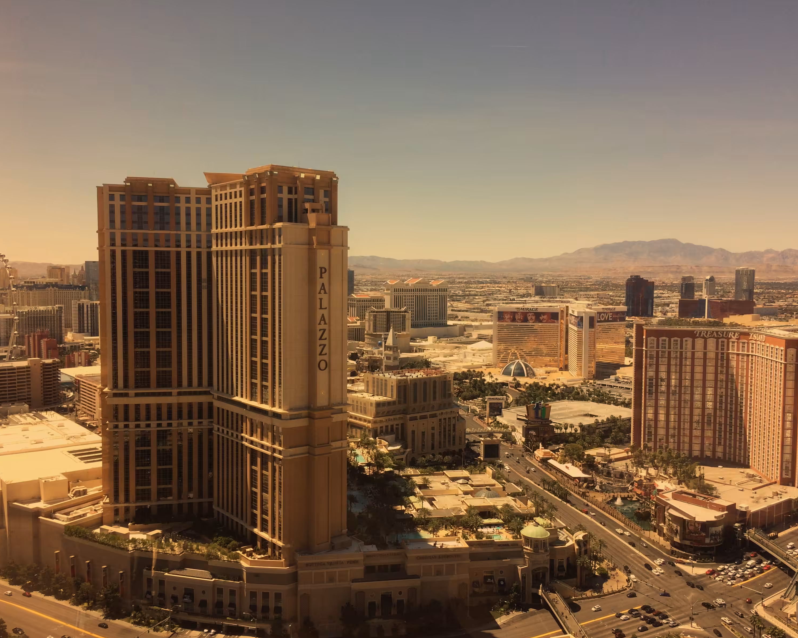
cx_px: 380
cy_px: 326
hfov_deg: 57.2
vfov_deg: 47.1
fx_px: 732
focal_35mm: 31
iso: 32
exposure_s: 1/234
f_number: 2.2
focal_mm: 4.15
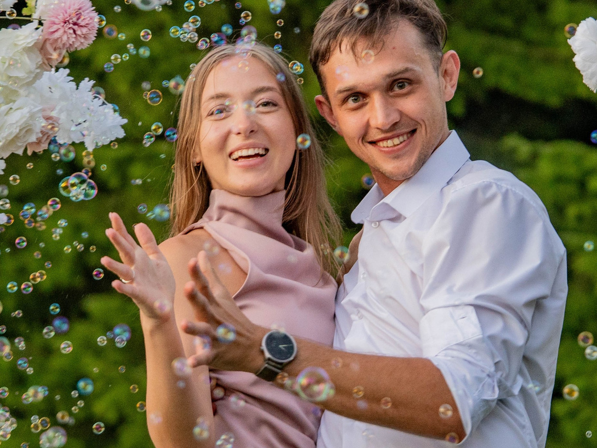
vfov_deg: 8.2
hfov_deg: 10.9
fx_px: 3121
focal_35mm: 181
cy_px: 268
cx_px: 220
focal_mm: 72
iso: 1000
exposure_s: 1/250
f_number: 2.8
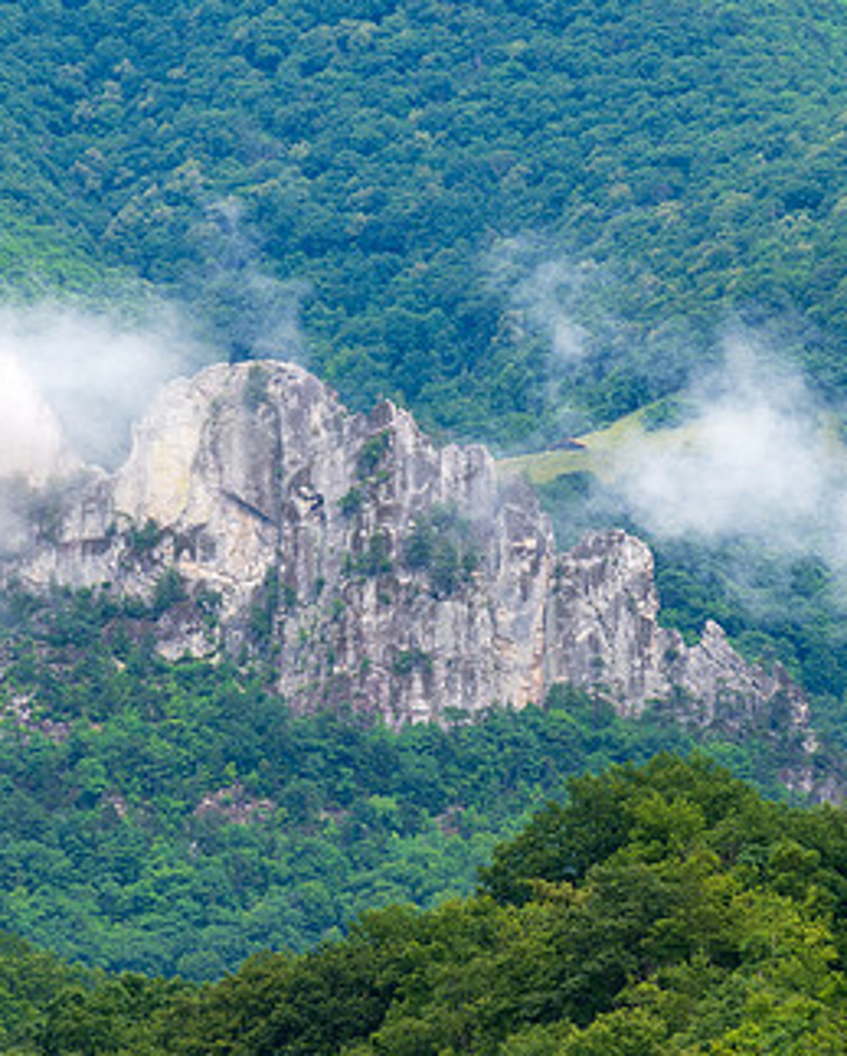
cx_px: 301
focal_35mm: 530
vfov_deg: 3.6
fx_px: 16584
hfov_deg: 2.9
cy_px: 628
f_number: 11
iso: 100
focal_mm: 210
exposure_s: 1/80
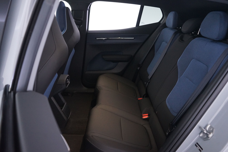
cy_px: 76
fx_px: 184
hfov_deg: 63.7
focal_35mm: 29
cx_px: 114
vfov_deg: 45.0
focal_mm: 29
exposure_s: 1/8
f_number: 5
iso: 4000
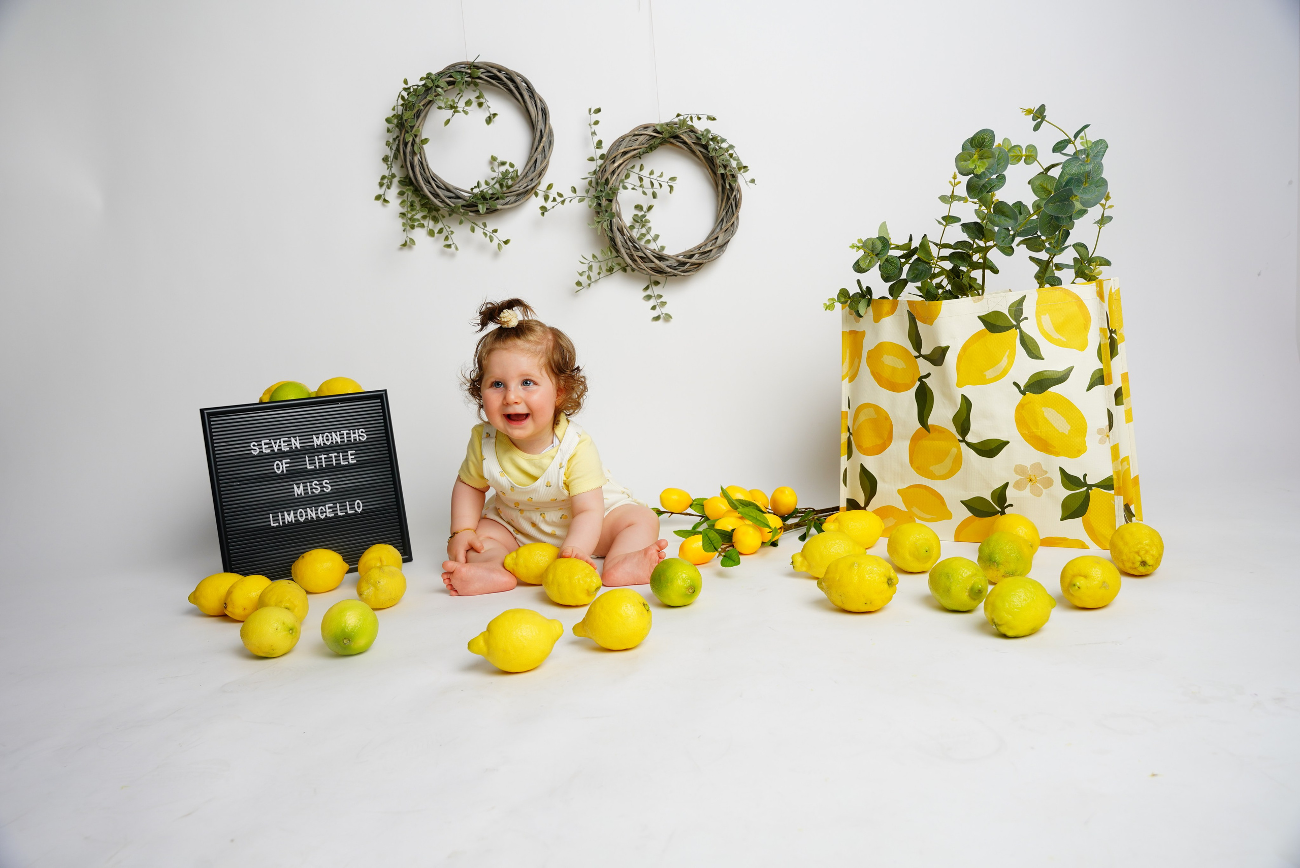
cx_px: 650
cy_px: 434
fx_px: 1055
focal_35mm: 29
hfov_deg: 63.3
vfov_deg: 44.7
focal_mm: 29.2
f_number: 5.6
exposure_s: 1/200
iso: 320
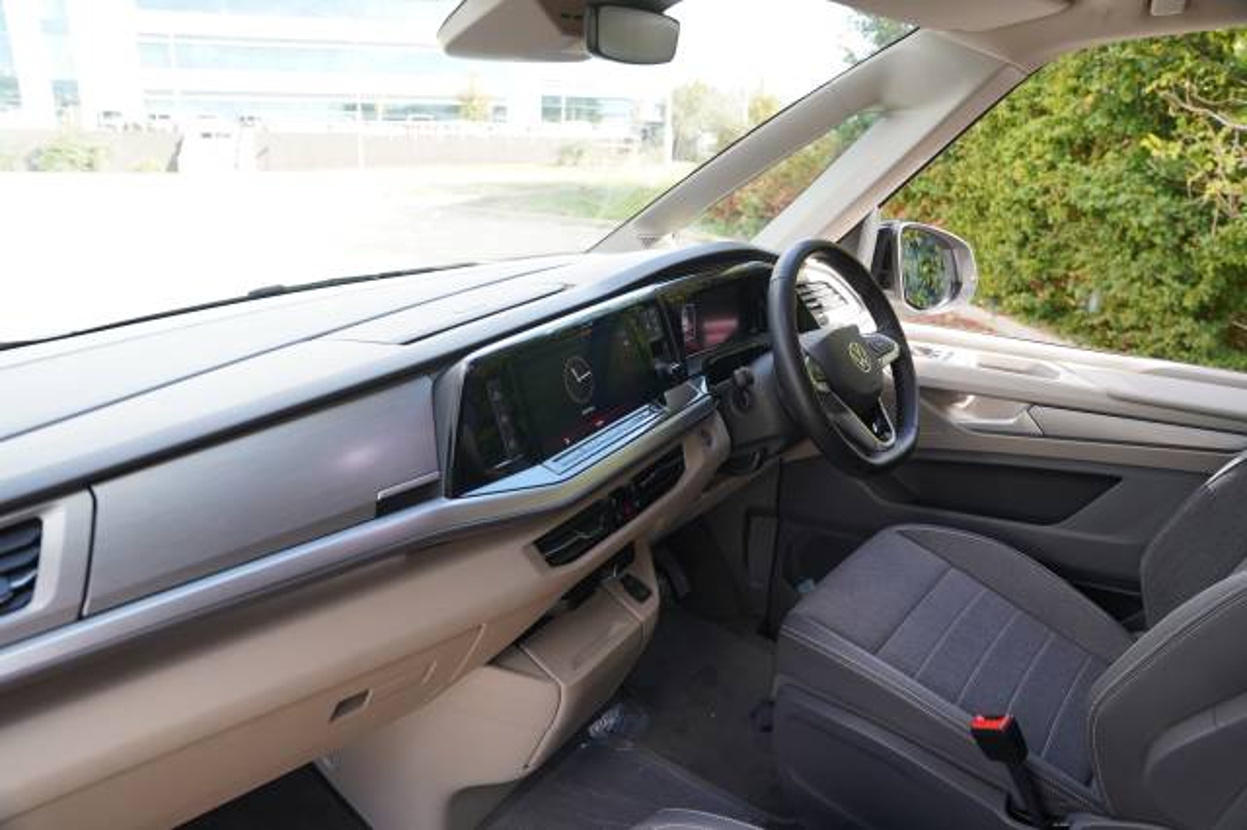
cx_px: 624
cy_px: 415
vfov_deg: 51.1
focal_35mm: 25
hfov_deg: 71.3
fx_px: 869
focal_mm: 25.1
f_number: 4
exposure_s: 1/60
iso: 250
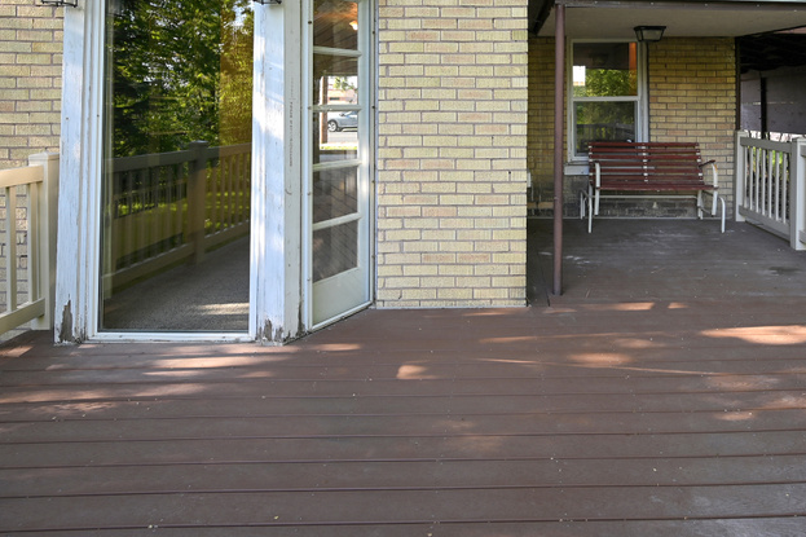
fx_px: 515
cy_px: 129
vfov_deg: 52.5
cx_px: 515
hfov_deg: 74.5
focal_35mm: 23
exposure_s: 1/30
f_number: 4
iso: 50
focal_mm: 14
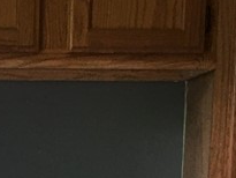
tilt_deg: -7.0
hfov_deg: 13.3
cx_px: -29
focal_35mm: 145
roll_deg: +0.0
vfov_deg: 9.6
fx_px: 989
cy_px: 348
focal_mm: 4.15
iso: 32
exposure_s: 1/15
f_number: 2.2
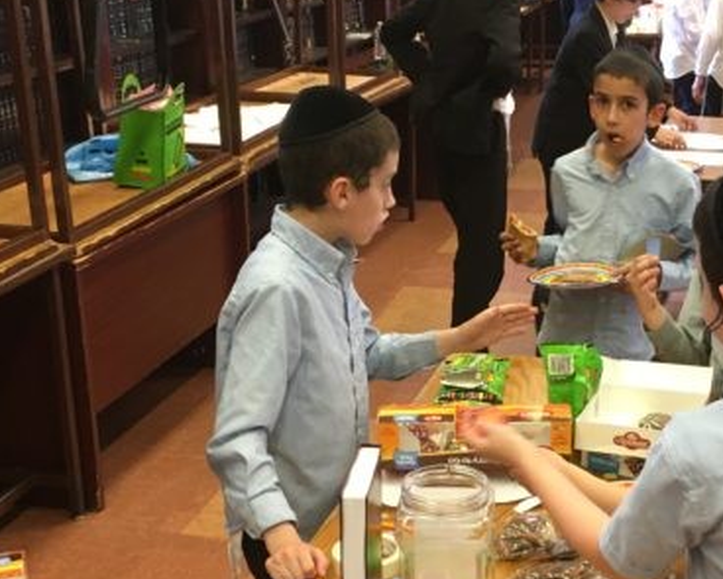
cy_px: 381
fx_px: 1263
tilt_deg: -22.2
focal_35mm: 59
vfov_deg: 25.7
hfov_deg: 31.7
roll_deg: -1.7
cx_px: 487
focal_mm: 4.15
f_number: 2.2
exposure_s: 1/30
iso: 100
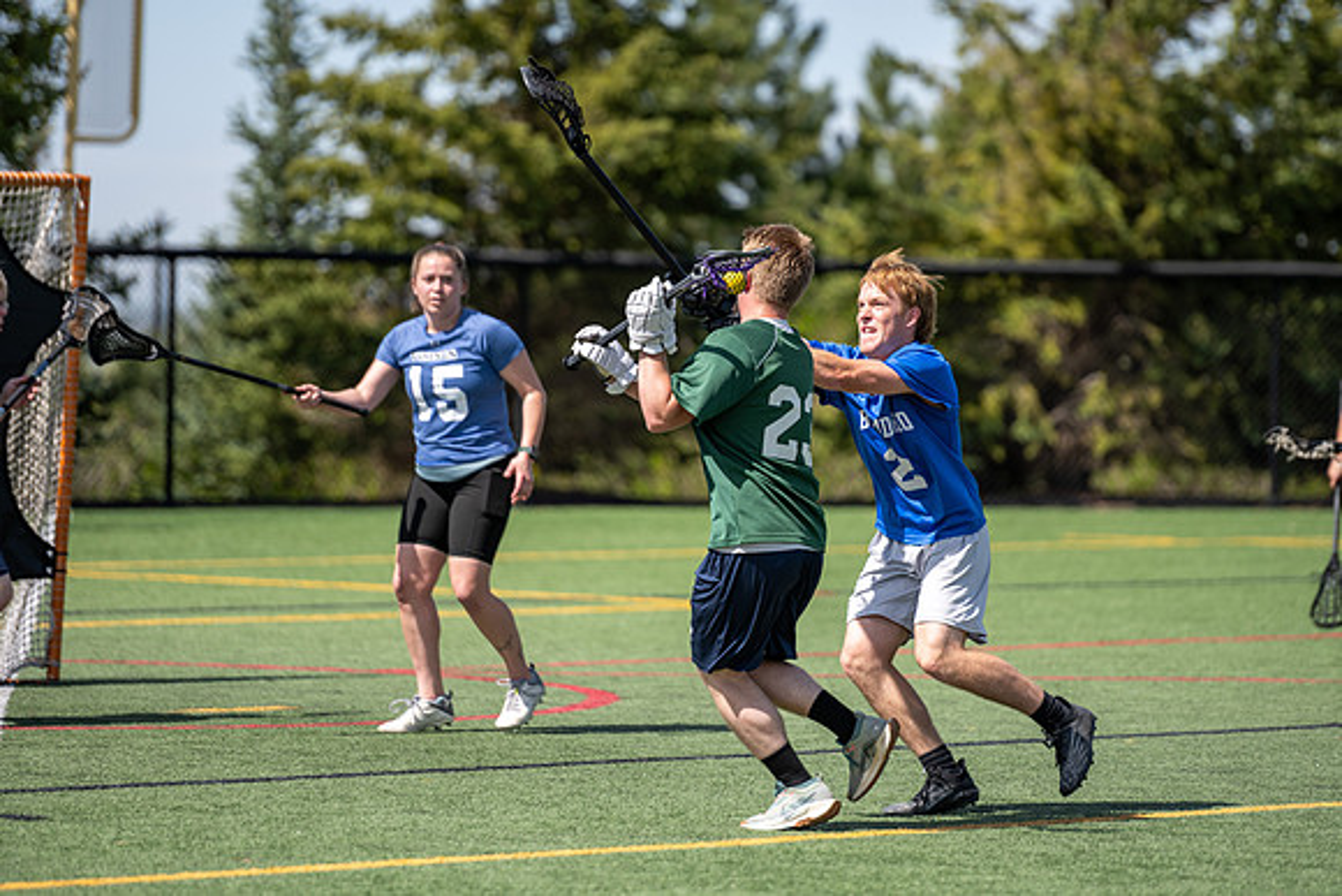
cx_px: 719
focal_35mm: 214
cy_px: 416
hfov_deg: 9.6
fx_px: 7994
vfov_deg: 6.4
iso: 80
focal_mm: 200
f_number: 2.8
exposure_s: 1/2000
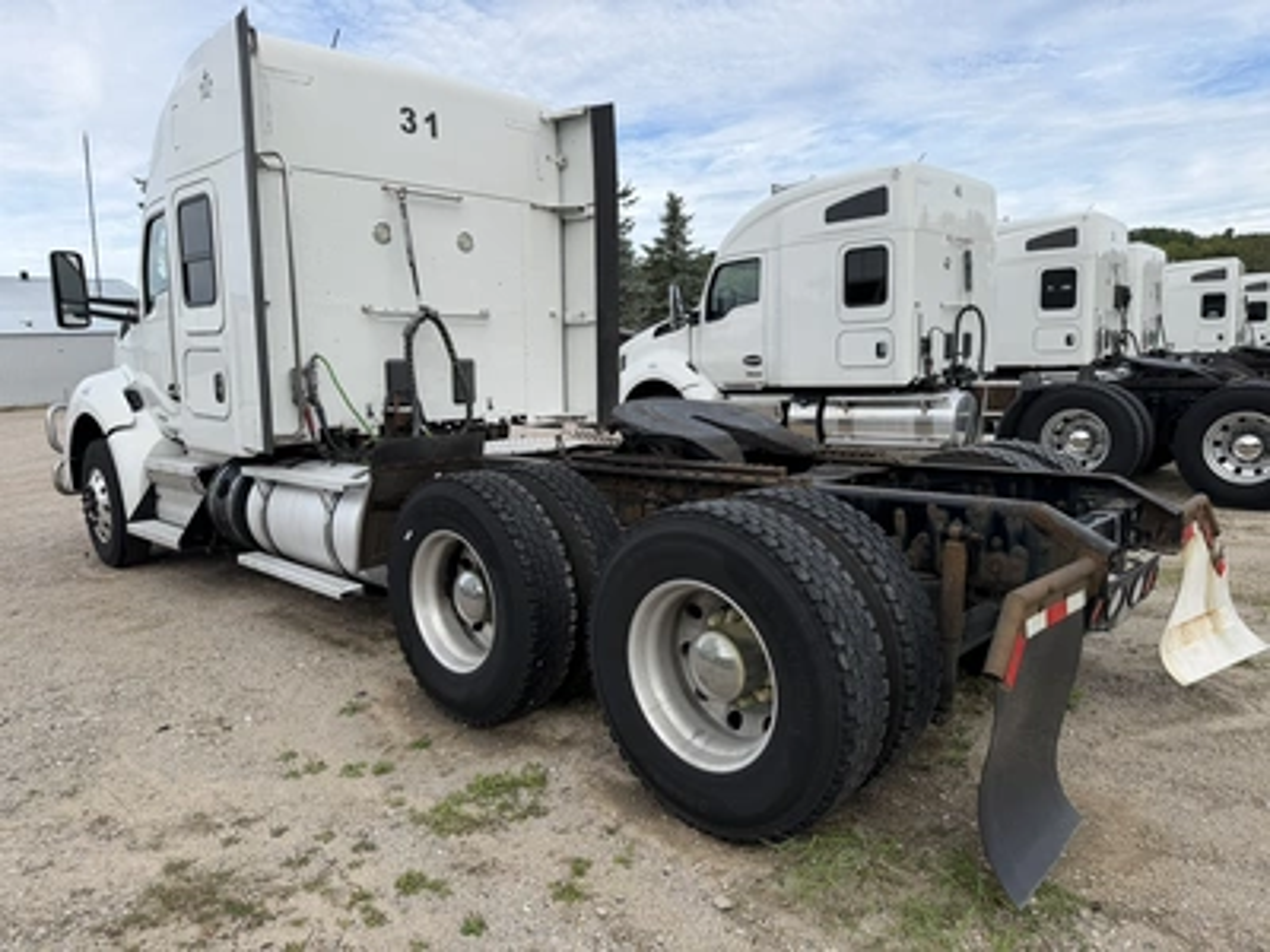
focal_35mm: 24
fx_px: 881
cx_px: 635
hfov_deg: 71.6
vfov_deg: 56.8
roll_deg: +2.1
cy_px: 476
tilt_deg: -7.3
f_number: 1.78
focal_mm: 6.76
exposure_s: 1/2445
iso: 80
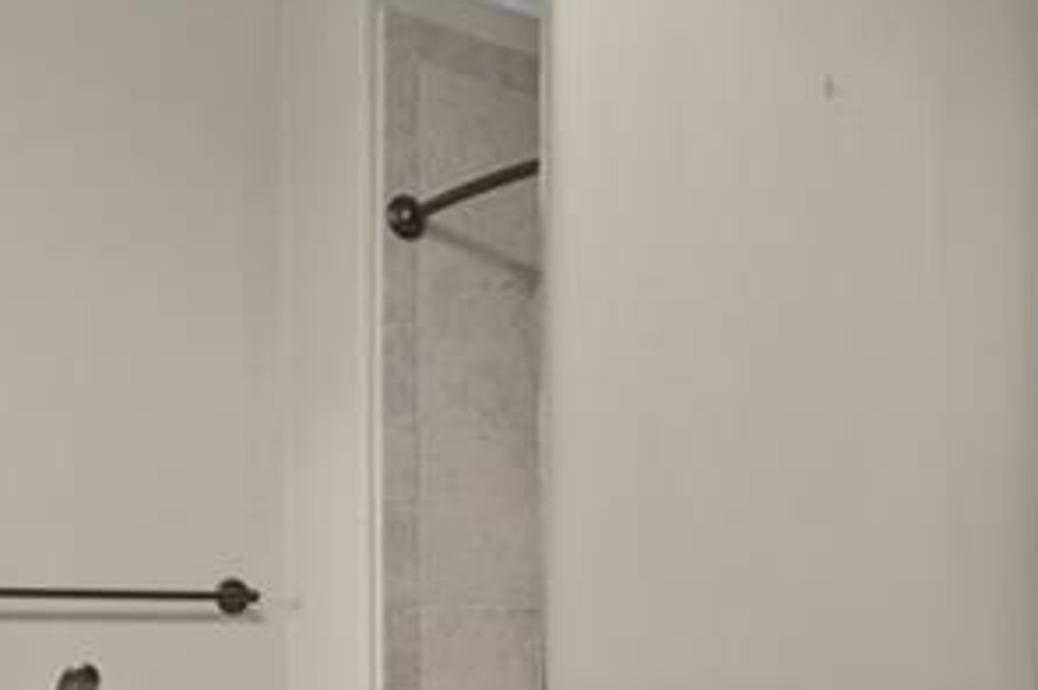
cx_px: 1144
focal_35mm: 59
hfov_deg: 30.4
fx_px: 1699
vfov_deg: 22.3
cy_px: 653
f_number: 7.1
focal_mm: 17
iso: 400
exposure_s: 1/5
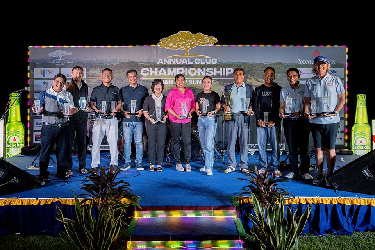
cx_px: 188
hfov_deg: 62.8
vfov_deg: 44.3
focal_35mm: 30
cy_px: 125
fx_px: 307
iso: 1000
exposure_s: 1/200
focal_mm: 29.5
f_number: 5.6
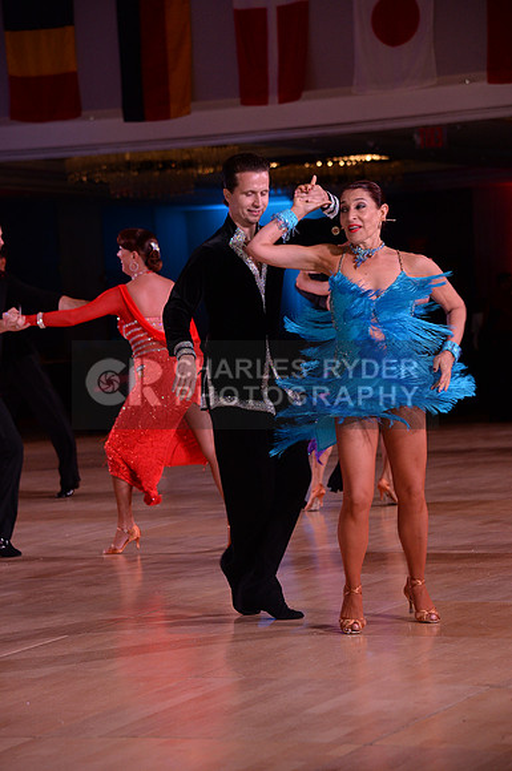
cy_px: 386
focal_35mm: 120
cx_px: 256
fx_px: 2567
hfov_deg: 11.4
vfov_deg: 17.1
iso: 2000
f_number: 6.3
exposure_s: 1/250
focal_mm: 120
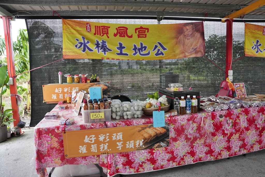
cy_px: 88
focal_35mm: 25
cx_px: 132
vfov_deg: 50.6
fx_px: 187
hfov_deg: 70.6
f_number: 8
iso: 3200
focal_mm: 25.4
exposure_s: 1/500
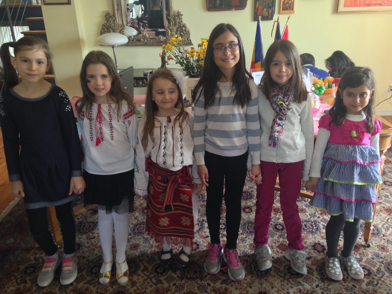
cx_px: 196
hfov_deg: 55.4
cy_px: 147
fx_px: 374
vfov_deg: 42.9
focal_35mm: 33
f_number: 2.4
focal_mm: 4.12
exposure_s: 1/20
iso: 160
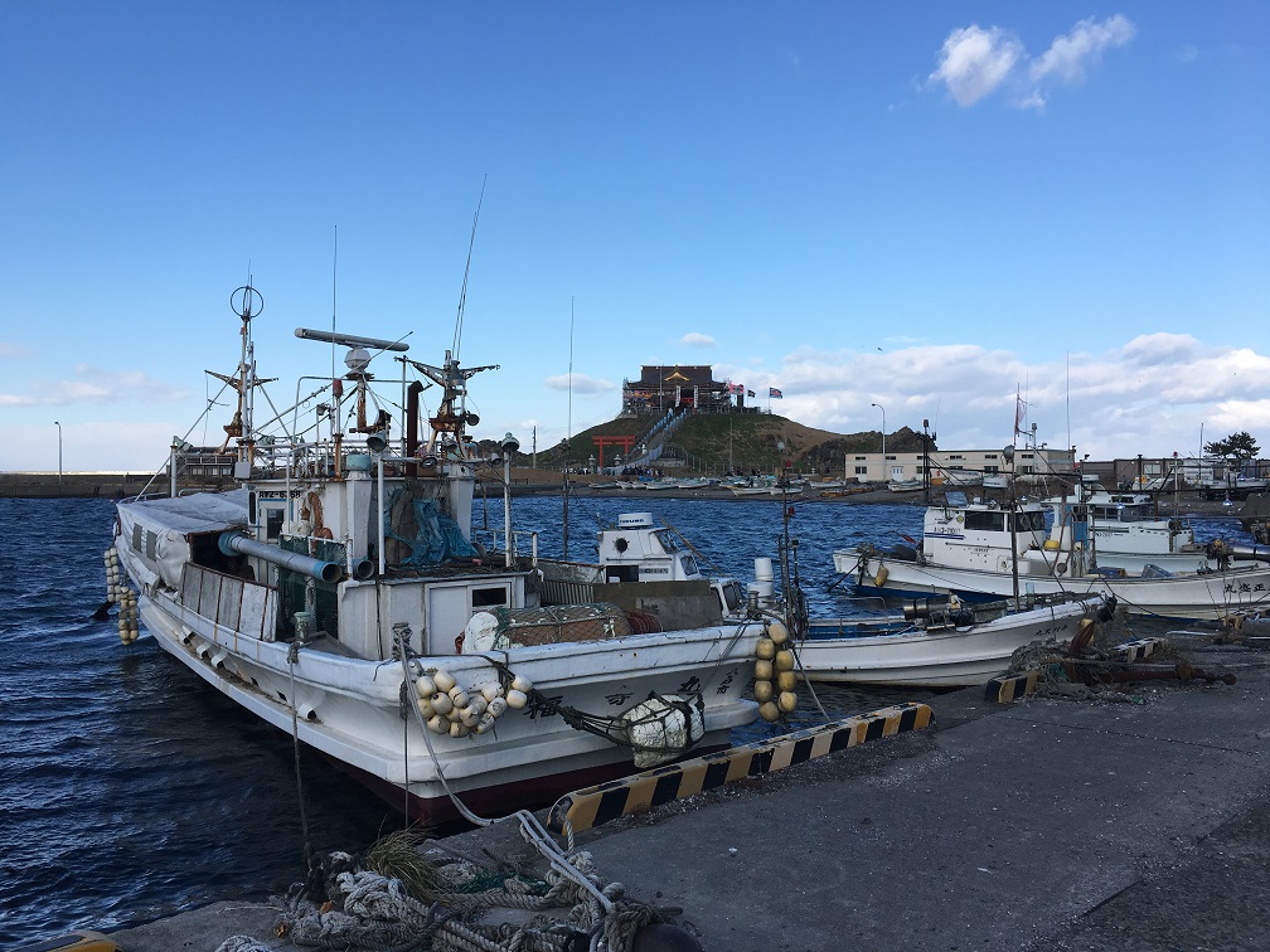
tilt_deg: +1.1
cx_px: 635
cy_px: 476
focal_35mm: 29
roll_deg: +0.0
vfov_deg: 48.2
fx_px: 1064
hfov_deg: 61.7
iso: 25
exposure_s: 1/1399
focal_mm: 4.15
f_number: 2.2
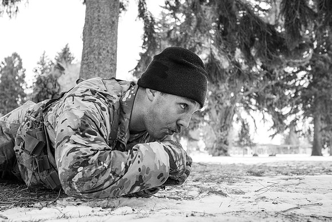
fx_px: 294
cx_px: 148
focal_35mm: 32
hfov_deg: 58.8
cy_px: 123
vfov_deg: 41.3
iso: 1600
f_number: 4
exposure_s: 1/800
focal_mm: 28.5
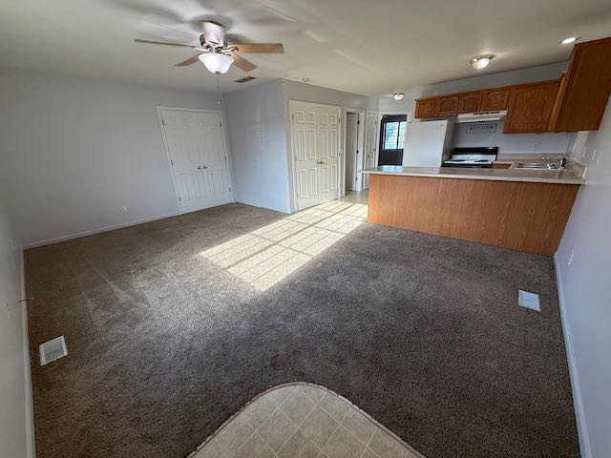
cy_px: 229
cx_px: 306
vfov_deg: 85.7
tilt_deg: -19.3
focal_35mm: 14
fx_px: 247
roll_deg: +2.3
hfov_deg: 102.1
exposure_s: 1/120
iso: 50
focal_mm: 2.22
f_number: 2.2
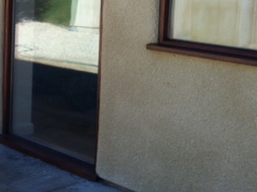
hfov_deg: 21.6
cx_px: 4
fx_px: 652
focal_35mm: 88
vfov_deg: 16.4
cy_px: 10
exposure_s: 1/299
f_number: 2.8
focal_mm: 3.85
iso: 80
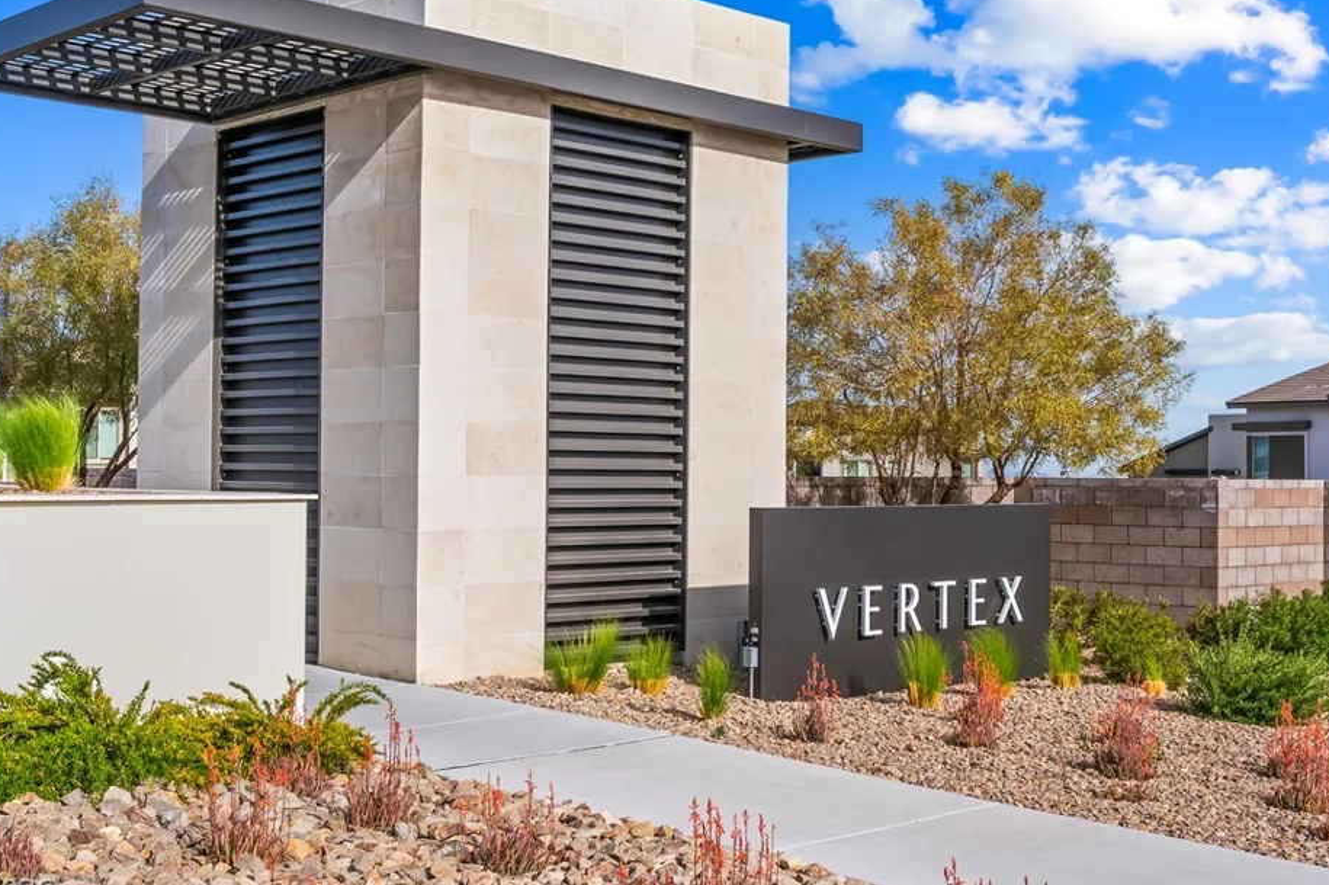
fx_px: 1734
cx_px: 654
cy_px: 416
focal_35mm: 47
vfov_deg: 28.6
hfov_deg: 41.9
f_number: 8
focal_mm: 28
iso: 320
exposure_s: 1/8000
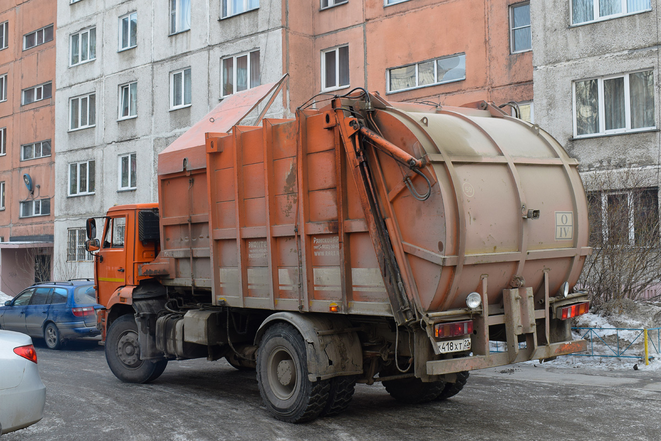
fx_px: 744
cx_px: 330
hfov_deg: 47.9
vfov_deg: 33.0
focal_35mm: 40
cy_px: 220
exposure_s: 1/200
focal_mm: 27
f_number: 7.1
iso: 400
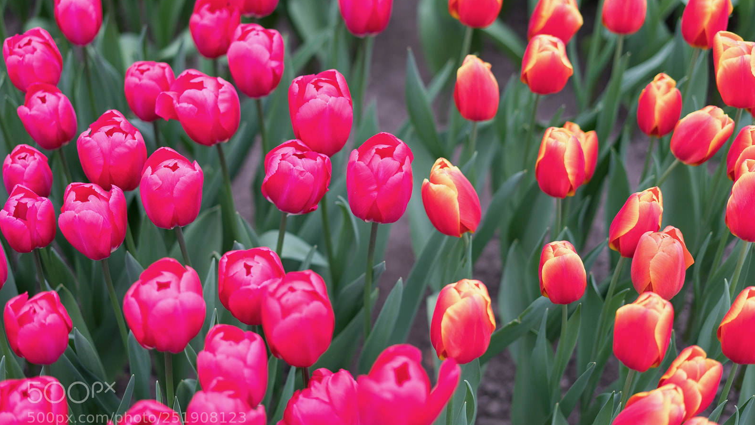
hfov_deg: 36.0
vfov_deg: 20.7
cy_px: 201
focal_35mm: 58
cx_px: 378
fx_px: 1161
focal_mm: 55
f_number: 2
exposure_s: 1/60
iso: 160
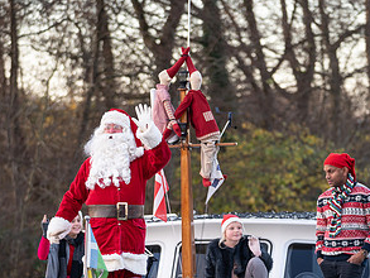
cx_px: 197
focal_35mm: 221
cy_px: 241
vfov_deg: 6.7
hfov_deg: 9.0
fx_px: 2363
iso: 640
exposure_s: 1/400
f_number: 2.8
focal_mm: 116
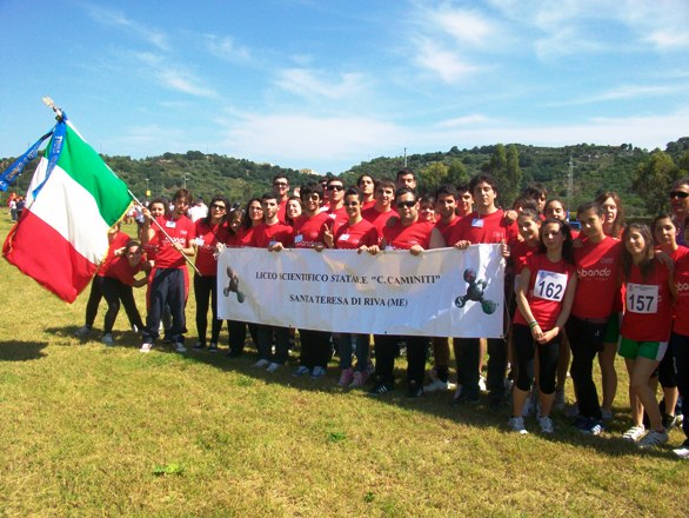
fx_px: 637
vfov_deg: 44.2
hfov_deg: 56.8
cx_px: 344
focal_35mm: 32
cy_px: 259
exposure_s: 1/250
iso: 64
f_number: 5.5
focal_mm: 5.7
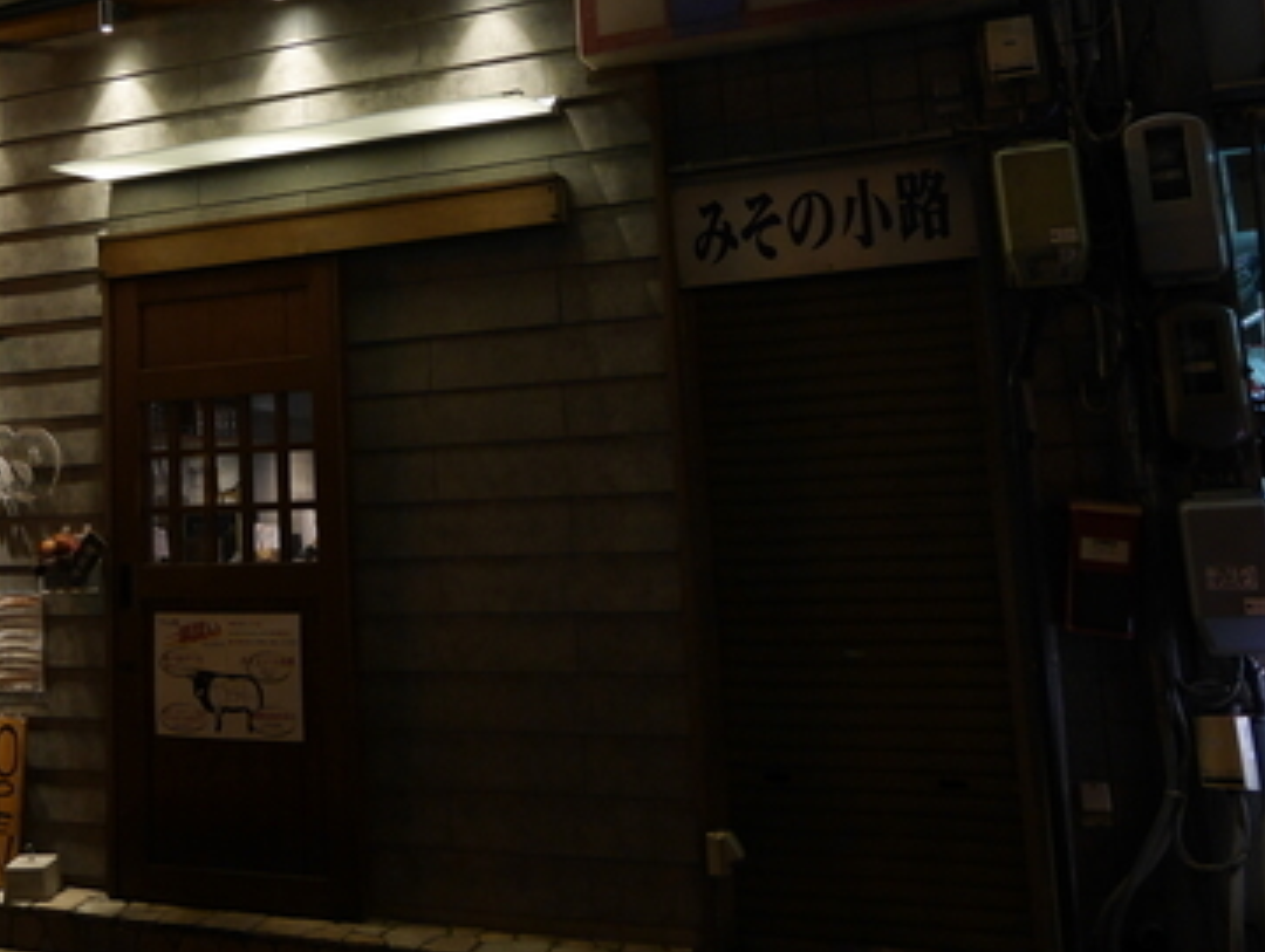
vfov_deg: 35.1
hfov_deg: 45.3
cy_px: 223
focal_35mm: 40
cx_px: 334
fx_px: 1464
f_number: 3.5
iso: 800
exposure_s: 1/50
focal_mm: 12
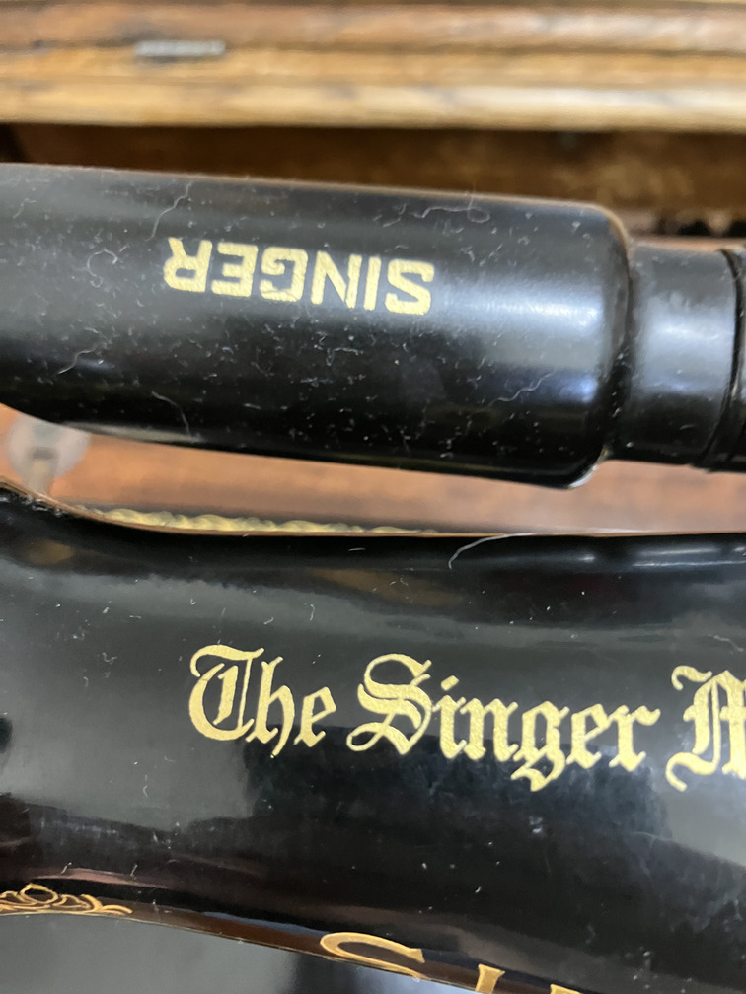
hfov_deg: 49.7
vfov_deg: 63.4
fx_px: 805
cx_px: 373
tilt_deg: -67.4
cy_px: 497
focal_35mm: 28
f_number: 1.8
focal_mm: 3.99
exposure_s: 1/30
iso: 500
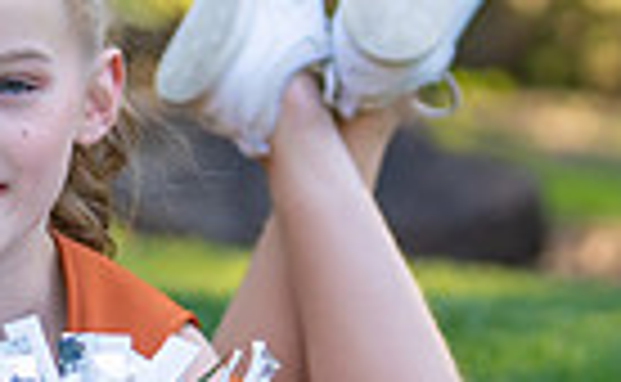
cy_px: 166
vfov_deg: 4.1
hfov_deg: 6.6
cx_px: -124
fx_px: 5343
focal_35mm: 317
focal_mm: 70
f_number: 2.8
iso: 200
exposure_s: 1/320
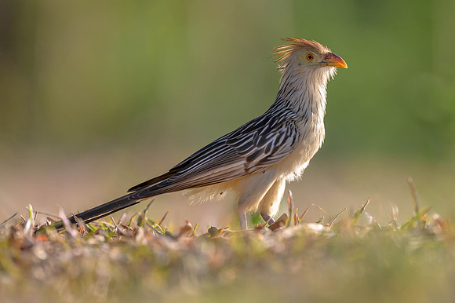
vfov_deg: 1.9
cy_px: 182
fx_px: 9297
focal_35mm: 736
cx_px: 248
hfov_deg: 2.8
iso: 250
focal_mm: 400
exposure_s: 1/2000
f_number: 2.8
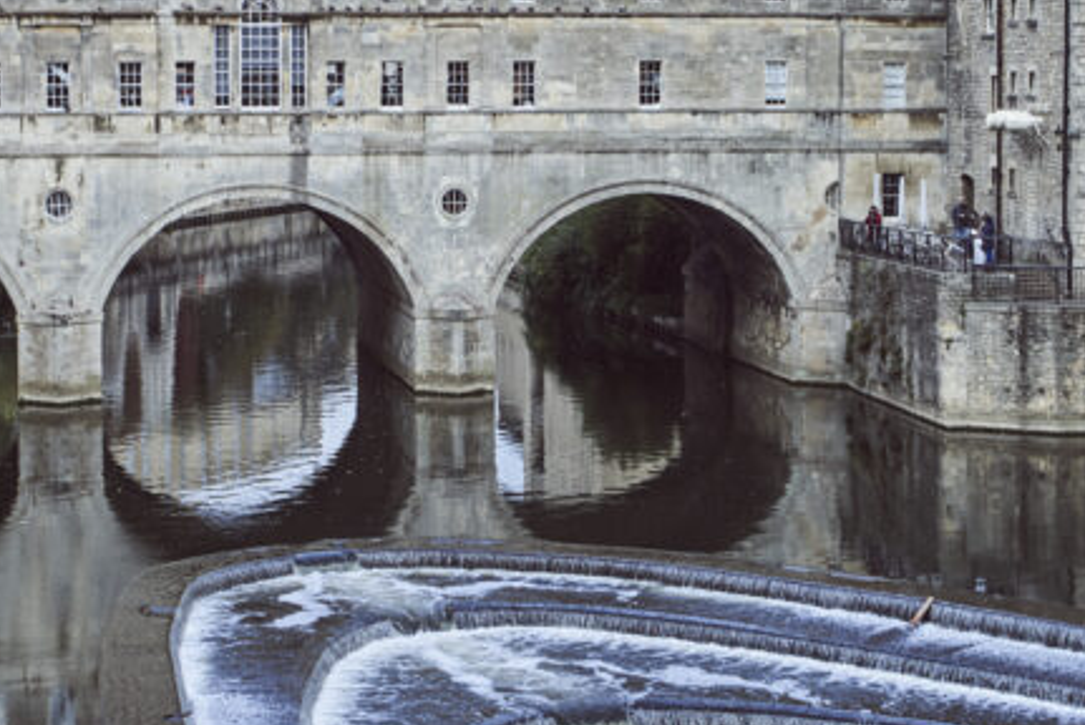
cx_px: 524
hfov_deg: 21.4
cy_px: 107
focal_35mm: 95
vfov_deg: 14.3
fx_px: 2865
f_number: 8
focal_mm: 40
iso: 250
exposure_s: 1/200
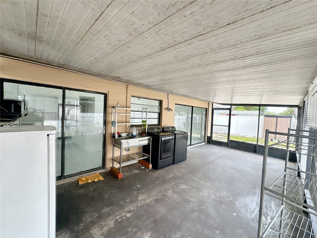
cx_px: 158
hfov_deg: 102.1
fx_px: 128
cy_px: 119
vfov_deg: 85.7
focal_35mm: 14
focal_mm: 2.22
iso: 40
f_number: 2.2
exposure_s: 1/99
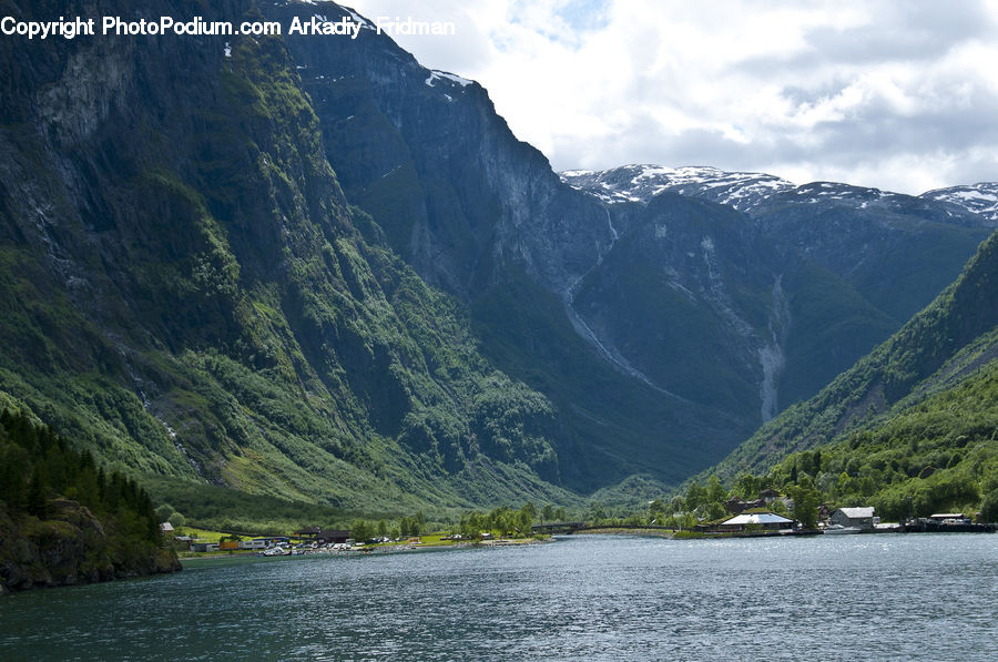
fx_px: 1910
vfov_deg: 19.7
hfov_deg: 29.3
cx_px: 499
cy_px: 331
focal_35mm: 69
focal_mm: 46
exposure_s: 1/800
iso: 320
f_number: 9
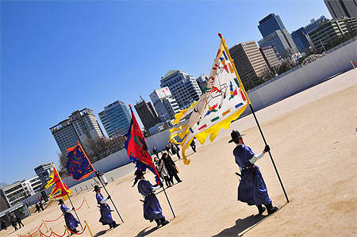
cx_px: 178
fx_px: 297
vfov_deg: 43.5
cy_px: 118
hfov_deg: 62.0
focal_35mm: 30
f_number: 11
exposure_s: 1/500
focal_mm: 20
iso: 200
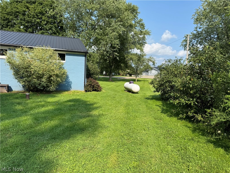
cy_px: 86
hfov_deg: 71.6
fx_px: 159
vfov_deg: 56.8
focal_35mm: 24
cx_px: 115
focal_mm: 6.76
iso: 80
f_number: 1.78
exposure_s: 1/2604
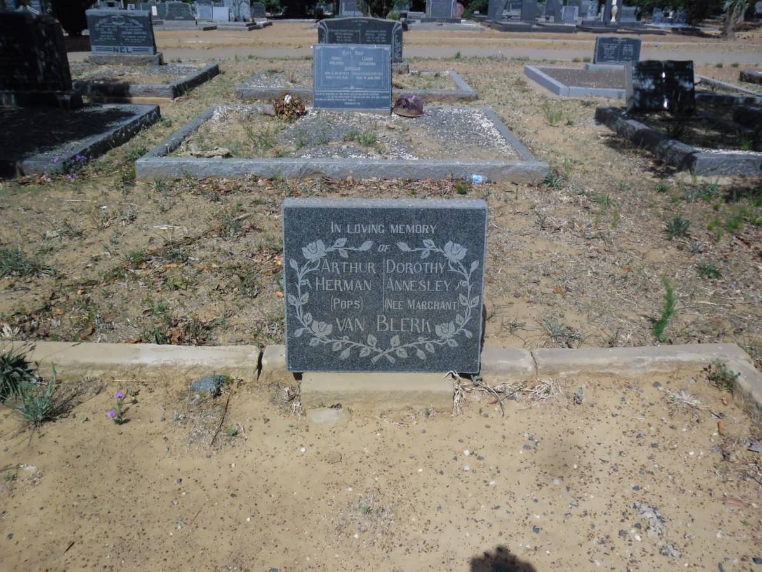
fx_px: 594
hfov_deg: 65.3
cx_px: 381
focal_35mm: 27
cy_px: 286
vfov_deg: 51.4
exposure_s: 1/304
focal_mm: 4.9
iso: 80
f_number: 9
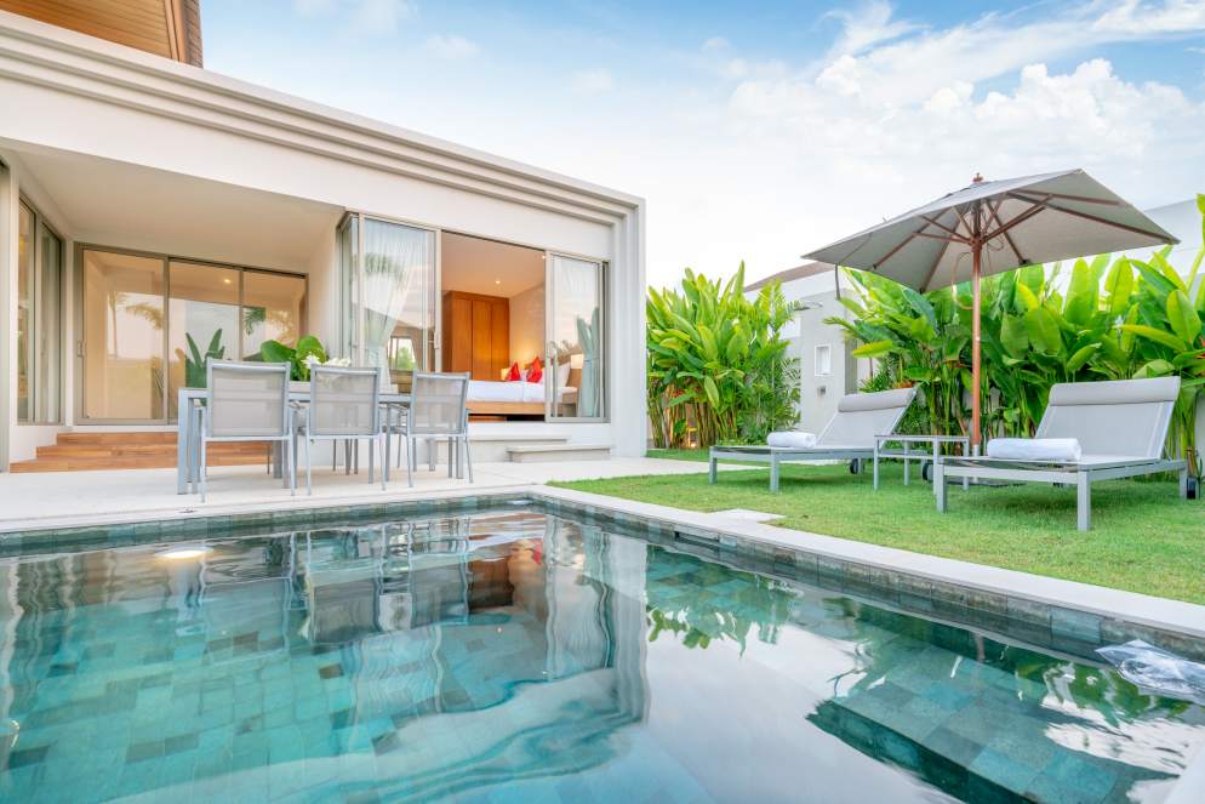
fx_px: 536
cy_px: 402
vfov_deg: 73.8
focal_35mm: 16
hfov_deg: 96.7
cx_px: 602
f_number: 4
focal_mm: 16
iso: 100
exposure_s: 1/25
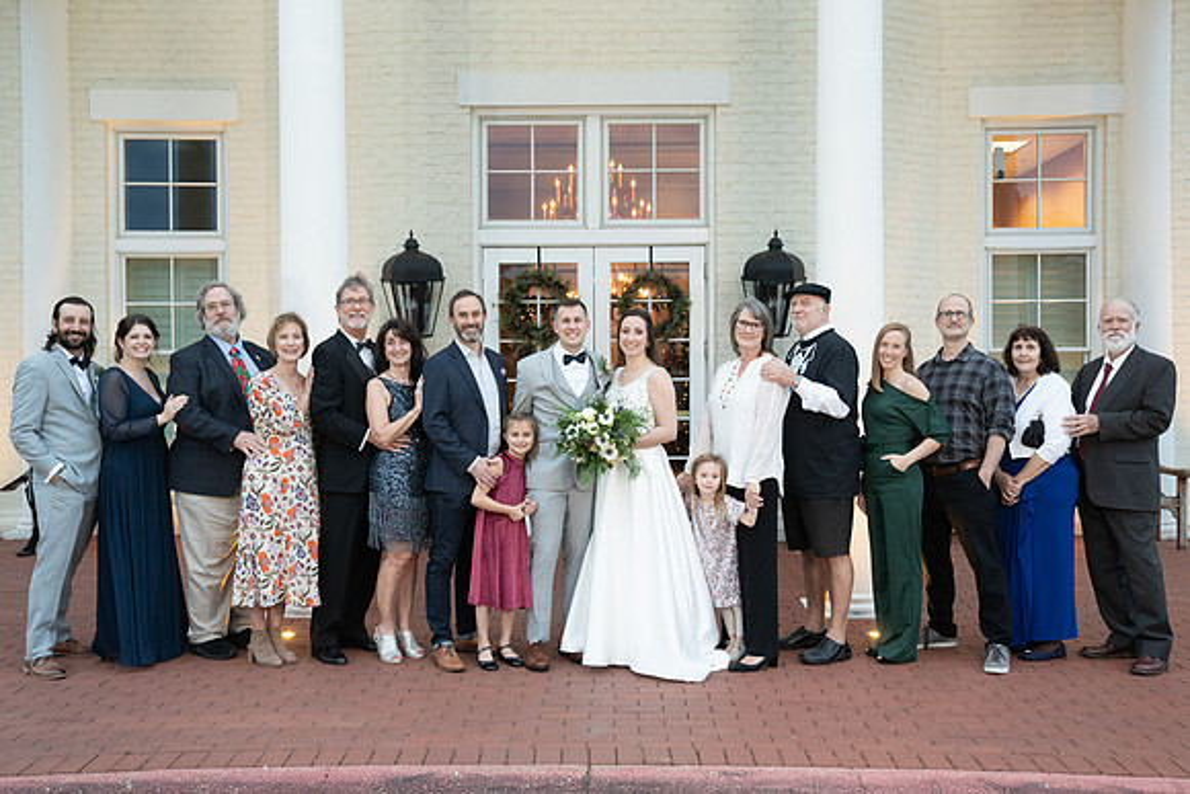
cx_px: 601
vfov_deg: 34.3
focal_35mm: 39
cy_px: 401
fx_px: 1285
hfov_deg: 49.7
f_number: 4
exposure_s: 1/100
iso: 2000
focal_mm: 38
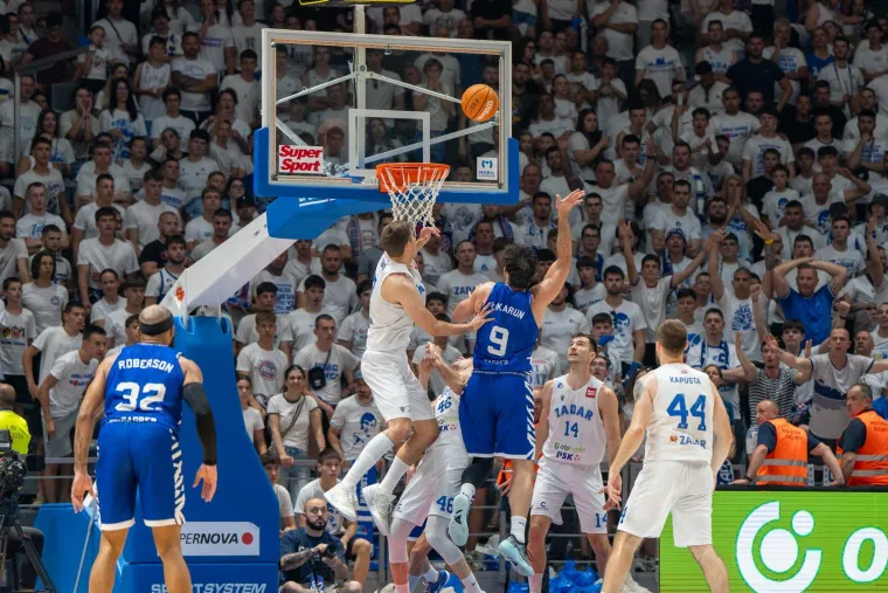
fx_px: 3158
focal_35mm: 128
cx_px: 444
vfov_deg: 10.7
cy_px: 296
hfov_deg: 16.0
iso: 640
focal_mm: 128
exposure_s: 1/800
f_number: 2.8
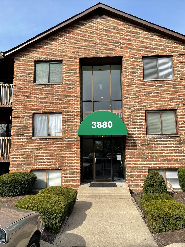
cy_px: 124
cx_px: 92
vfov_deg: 67.3
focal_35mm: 26
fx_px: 185
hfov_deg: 53.1
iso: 32
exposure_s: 1/2398
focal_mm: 4.2
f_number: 1.6
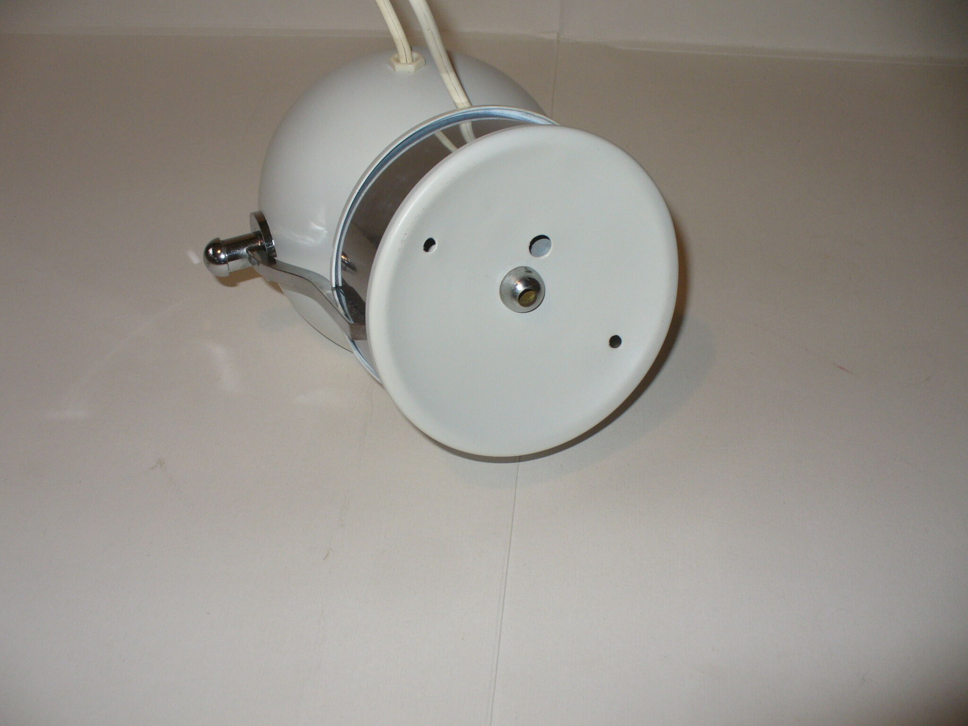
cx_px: 484
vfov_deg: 38.7
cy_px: 363
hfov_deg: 50.1
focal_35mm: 37
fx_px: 1035
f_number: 2.8
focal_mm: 6.1
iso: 100
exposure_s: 1/30
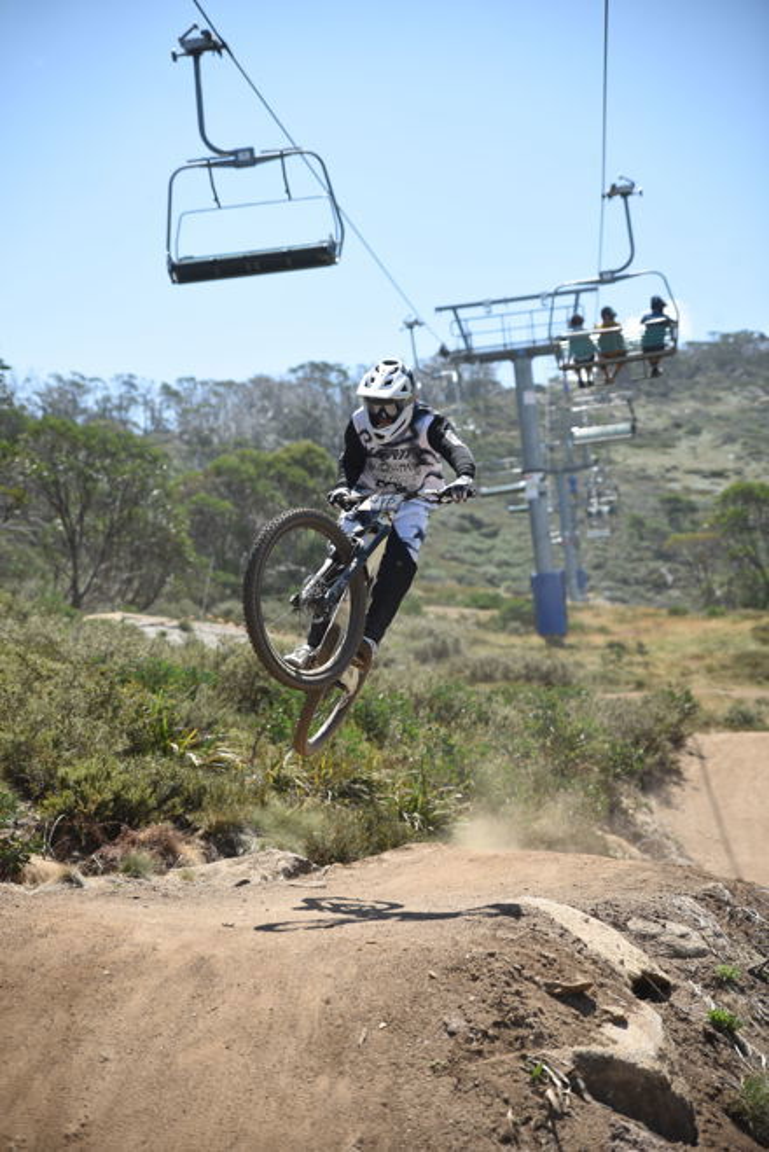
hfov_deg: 19.5
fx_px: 2240
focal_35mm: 70
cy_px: 576
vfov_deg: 28.8
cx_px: 384
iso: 100
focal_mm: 70
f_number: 2.8
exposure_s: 1/1000
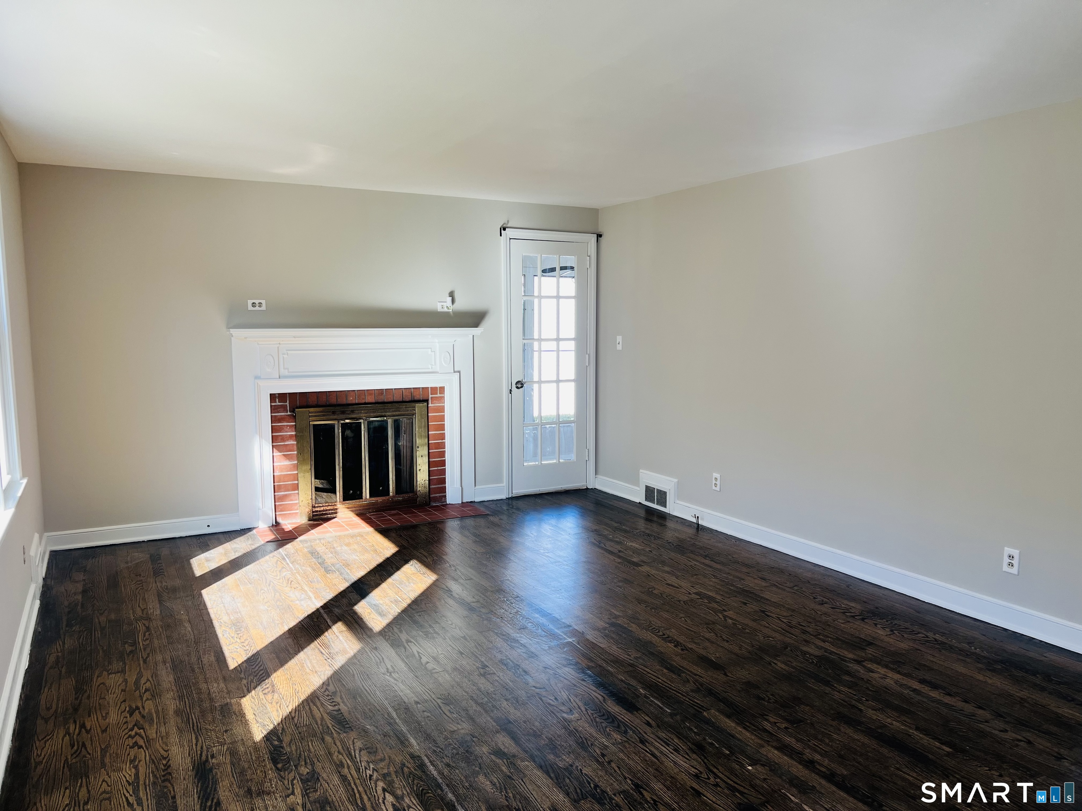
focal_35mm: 26
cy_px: 406
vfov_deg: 53.1
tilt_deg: -6.1
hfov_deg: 67.3
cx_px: 541
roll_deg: -0.1
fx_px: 813
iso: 40
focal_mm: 5.7
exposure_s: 1/169
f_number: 1.5
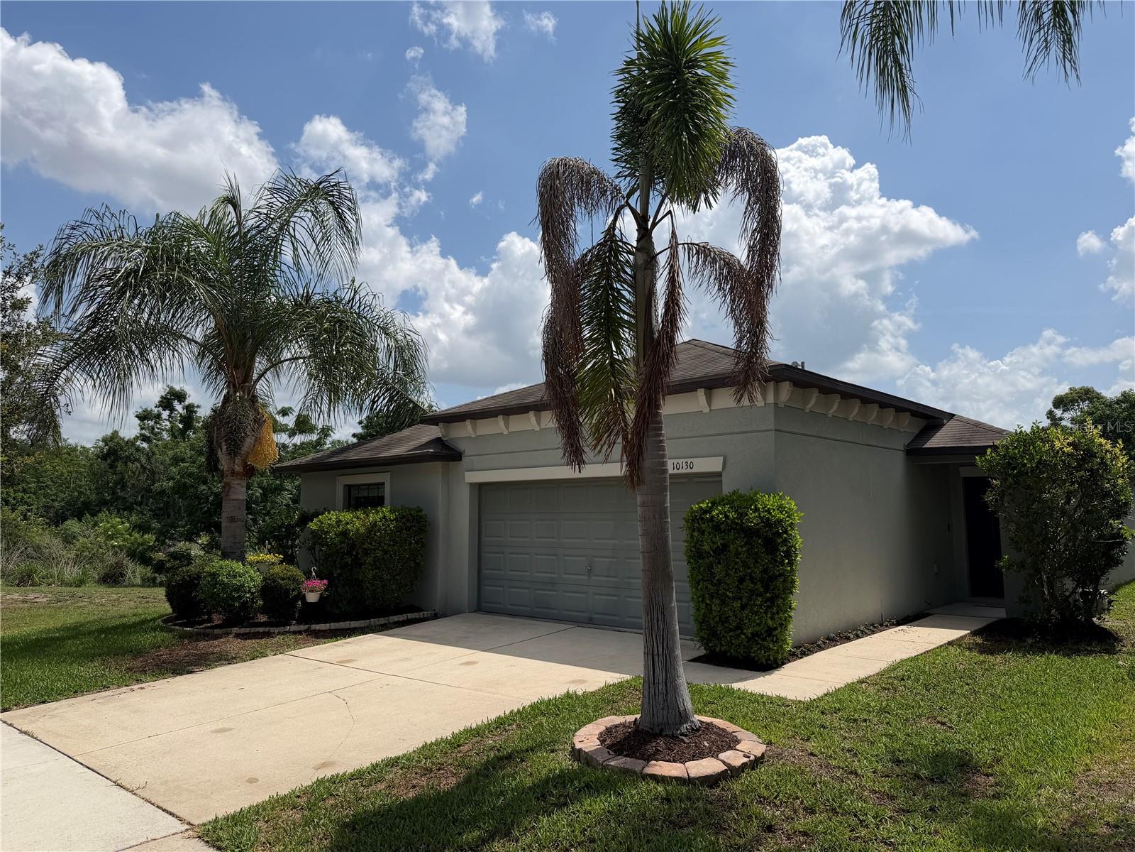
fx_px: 787
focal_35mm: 24
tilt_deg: +6.5
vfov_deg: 56.8
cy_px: 426
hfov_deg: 71.6
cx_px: 568
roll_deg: +0.6
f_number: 1.78
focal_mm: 6.76
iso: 80
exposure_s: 1/8130
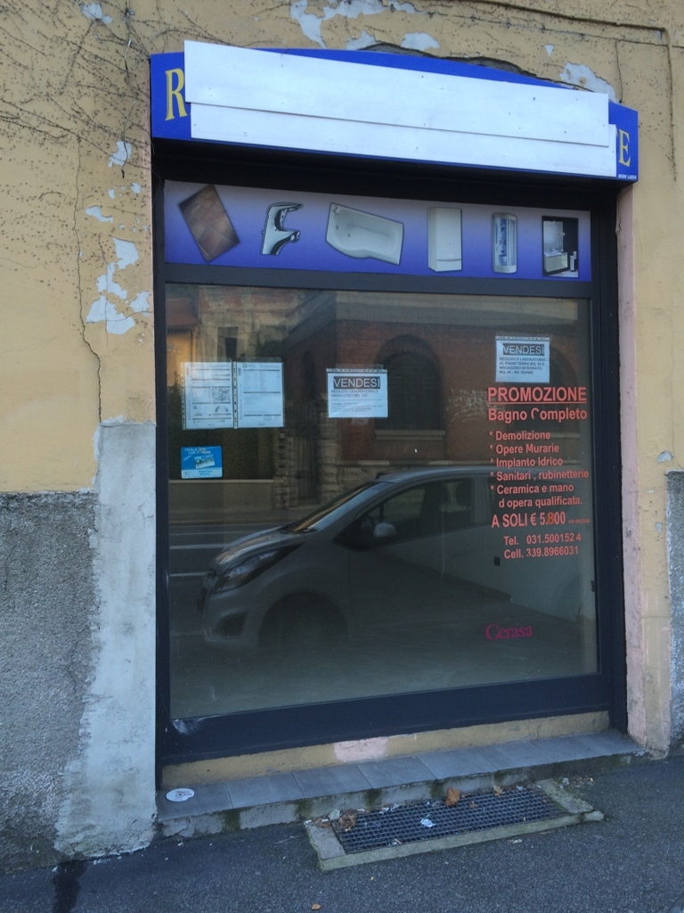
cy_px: 456
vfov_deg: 61.7
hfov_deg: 48.2
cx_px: 342
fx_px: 764
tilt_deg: -0.1
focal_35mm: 29
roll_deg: +3.2
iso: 32
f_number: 2.2
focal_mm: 4.15
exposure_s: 1/120
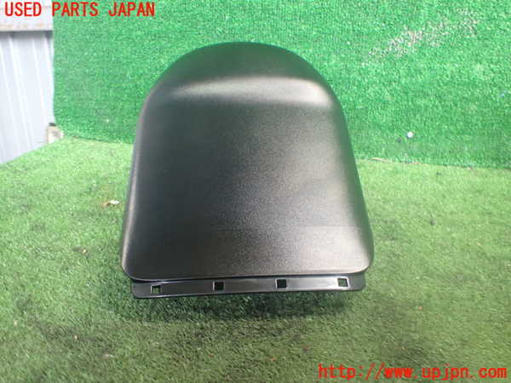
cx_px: 256
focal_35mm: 30
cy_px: 192
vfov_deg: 46.8
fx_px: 443
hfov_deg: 60.0
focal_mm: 5.4
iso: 800
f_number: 2.3
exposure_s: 1/40
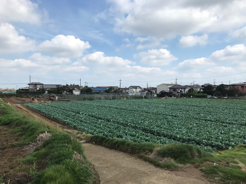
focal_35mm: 28
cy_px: 92
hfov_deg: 63.4
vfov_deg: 49.7
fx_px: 199
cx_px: 123
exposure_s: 1/2907
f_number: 1.8
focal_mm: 3.99
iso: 20
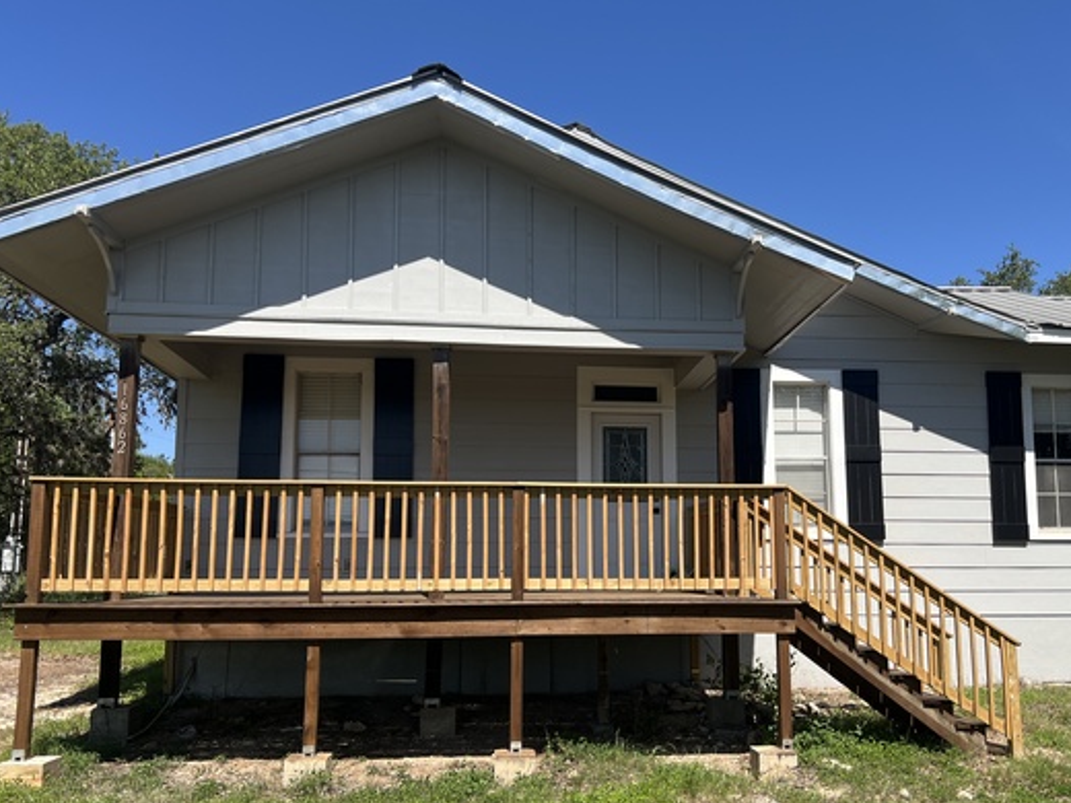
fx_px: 990
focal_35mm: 32
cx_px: 624
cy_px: 453
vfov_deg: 44.1
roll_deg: +0.0
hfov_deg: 56.5
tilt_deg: +7.9
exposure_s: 1/3356
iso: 50
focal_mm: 5.7
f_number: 1.5
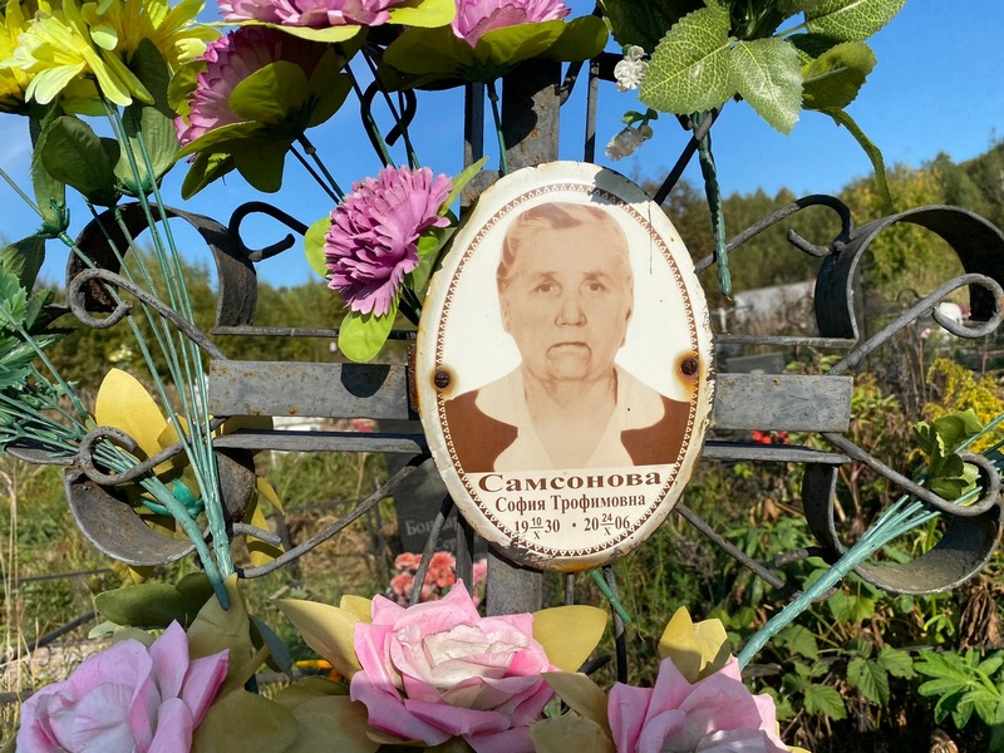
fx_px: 754
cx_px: 502
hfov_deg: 67.3
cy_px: 376
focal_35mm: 26
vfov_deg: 53.1
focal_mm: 4.25
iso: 32
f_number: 1.8
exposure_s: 1/3040
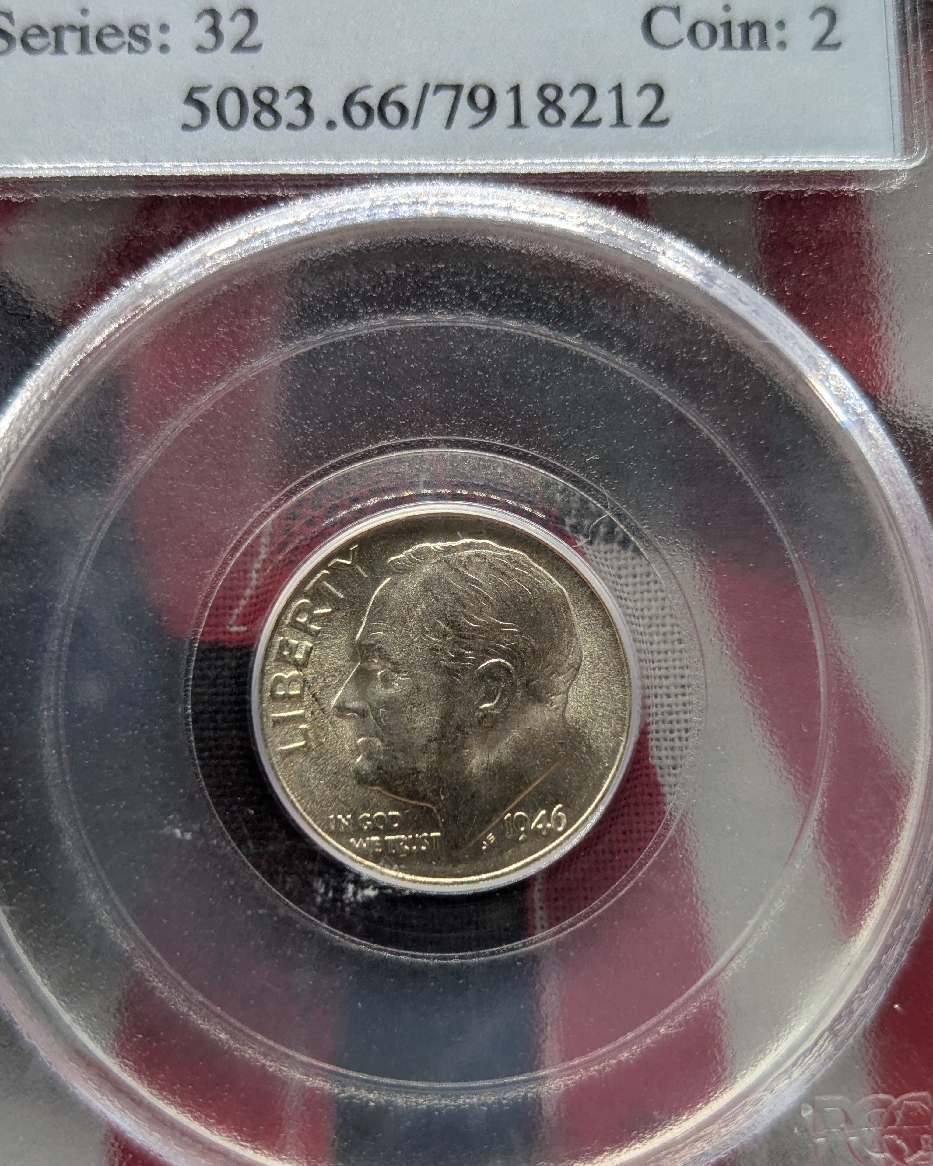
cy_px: 585
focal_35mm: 51
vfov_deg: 36.7
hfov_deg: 29.7
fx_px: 1761
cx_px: 466
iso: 33
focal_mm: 6.9
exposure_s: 1/65.8
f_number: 1.68
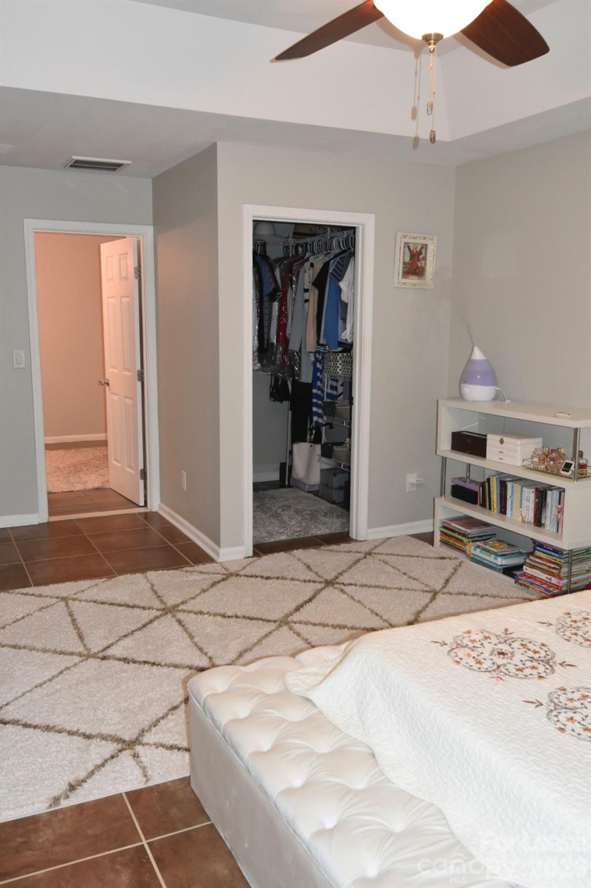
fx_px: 739
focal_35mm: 30
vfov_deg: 61.9
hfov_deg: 43.6
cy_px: 444
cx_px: 296
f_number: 5
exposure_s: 1/60.2
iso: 1000
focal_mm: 20
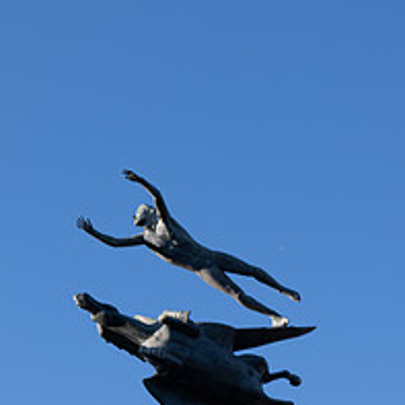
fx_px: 1800
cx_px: 138
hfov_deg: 12.8
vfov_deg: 12.8
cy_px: 105
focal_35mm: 136
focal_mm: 70
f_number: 10
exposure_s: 1/125
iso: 100
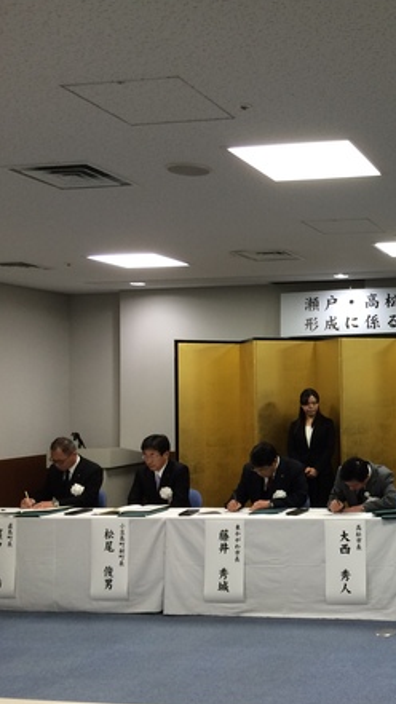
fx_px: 803
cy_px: 354
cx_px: 466
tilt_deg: -0.9
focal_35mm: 43
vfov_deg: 47.4
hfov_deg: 25.1
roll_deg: -0.1
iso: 32
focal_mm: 4.15
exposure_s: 1/30
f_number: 2.2
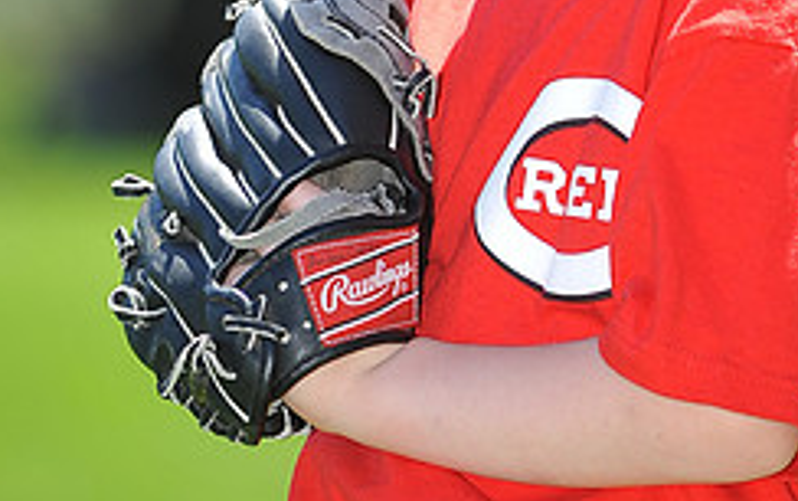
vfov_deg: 2.7
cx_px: 559
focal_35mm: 484
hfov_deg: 4.3
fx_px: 10536
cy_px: -190
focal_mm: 200
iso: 200
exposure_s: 1/500
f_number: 4.5
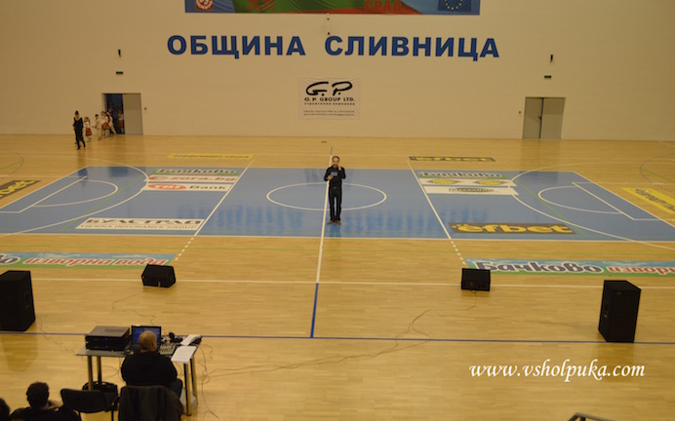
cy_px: 203
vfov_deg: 37.2
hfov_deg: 56.7
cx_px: 335
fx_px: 625
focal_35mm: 34
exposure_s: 1/100
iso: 400
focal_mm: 22
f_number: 5
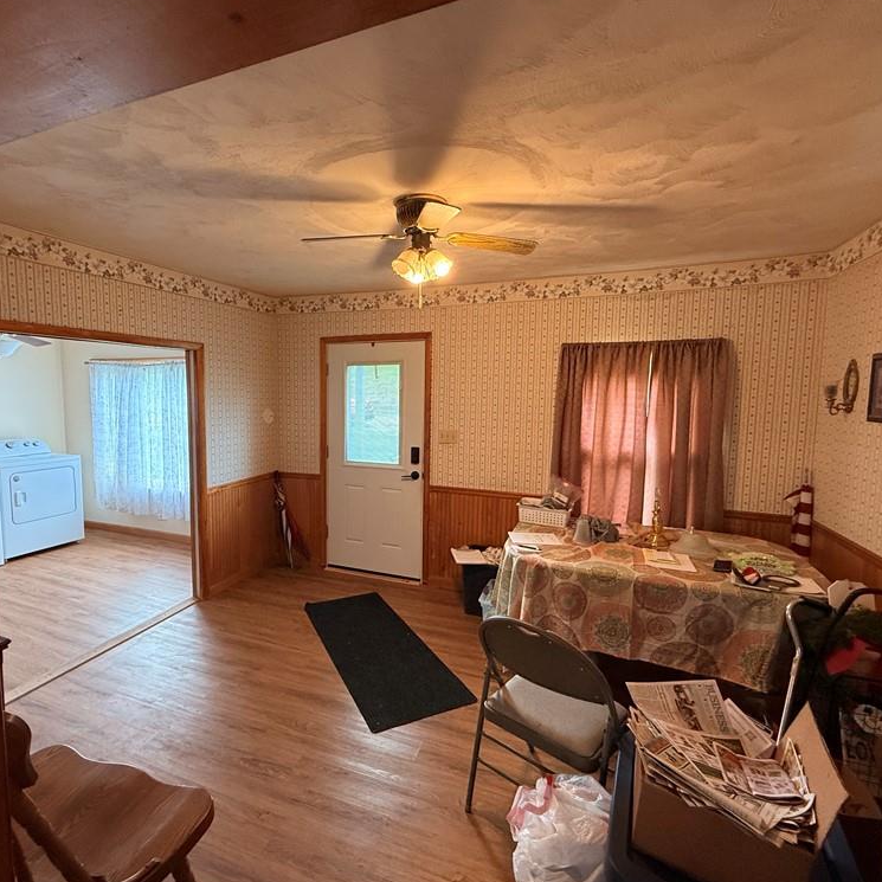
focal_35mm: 17
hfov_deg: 83.7
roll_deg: -0.3
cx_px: 392
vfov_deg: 84.0
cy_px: 436
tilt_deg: -4.9
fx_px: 490
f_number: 2.2
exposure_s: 1/120
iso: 400
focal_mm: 2.22
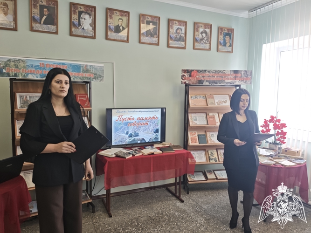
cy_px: 116
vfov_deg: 53.0
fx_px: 234
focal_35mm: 26
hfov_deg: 67.3
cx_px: 156
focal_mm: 4.94
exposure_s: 1/100
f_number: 1.5
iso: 64
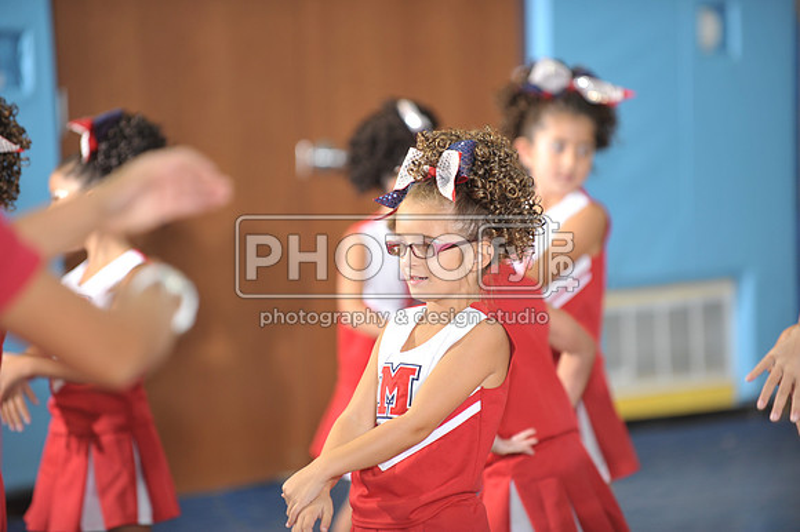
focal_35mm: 200
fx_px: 4442
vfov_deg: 6.9
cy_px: 266
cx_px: 400
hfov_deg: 10.3
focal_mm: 200
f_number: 2.8
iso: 500
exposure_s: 1/100
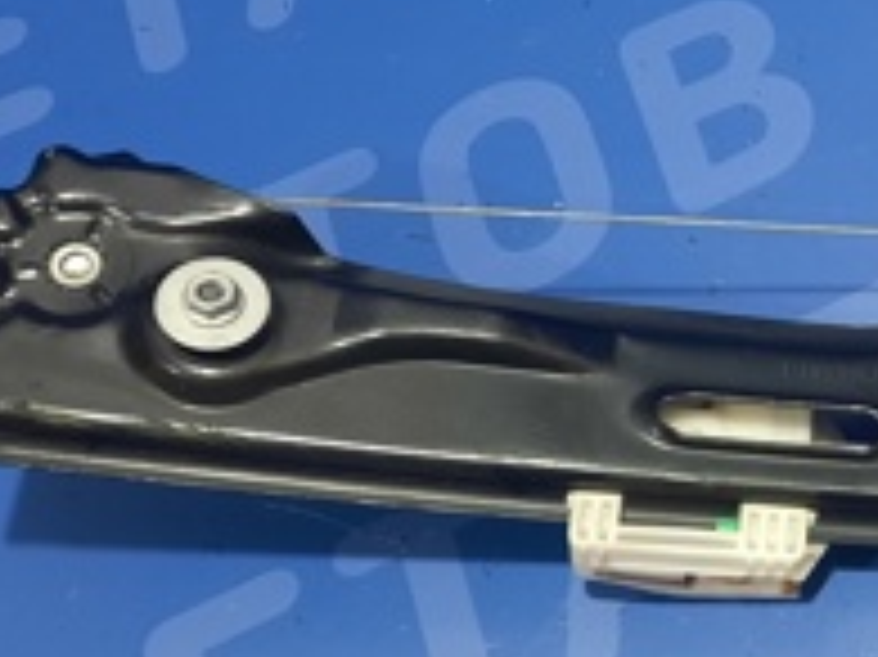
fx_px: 2079
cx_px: 1207
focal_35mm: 82
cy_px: 378
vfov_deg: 18.0
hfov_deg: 21.2
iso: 250
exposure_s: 1/30
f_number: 2
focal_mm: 4.6
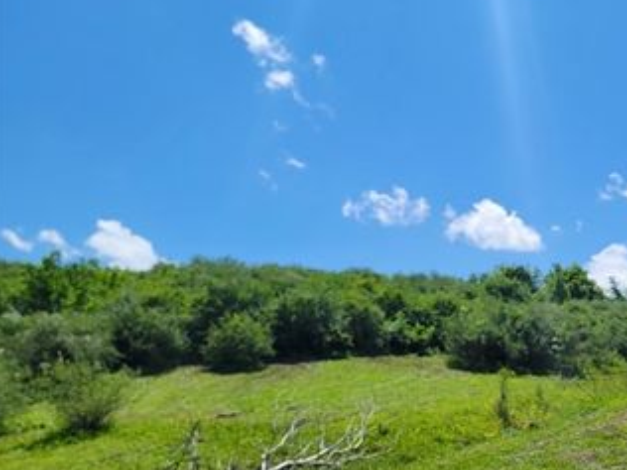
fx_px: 688
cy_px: 277
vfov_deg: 37.6
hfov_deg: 46.8
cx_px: 488
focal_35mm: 38
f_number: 1.8
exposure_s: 1/1894
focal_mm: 6.7
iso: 16
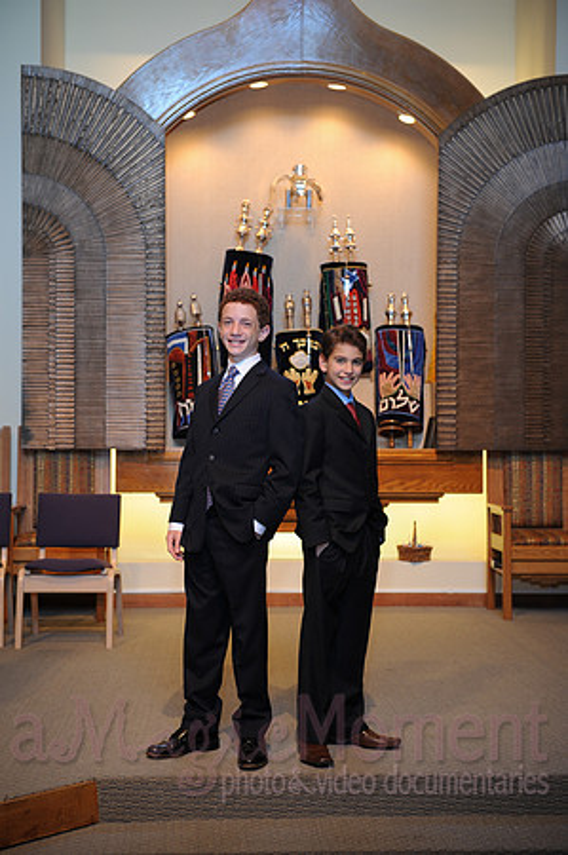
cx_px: 284
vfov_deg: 36.3
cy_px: 428
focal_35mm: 55
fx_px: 1305
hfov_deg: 24.6
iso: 500
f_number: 4
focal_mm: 55
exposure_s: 1/50
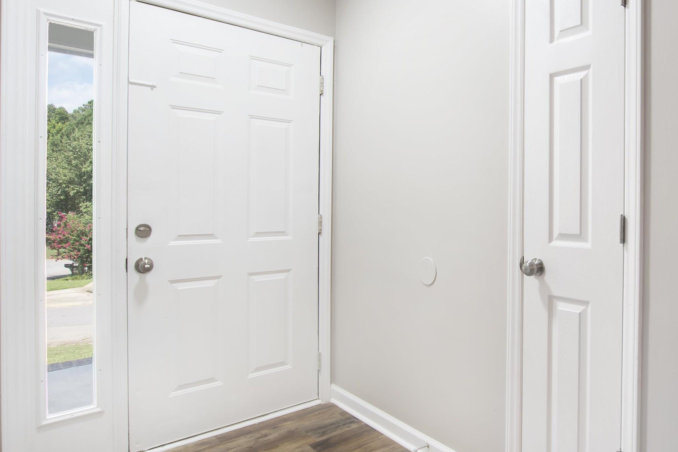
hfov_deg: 69.0
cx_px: 476
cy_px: 205
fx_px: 466
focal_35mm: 25
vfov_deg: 51.7
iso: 100
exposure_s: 1/1.25
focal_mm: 11
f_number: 7.1
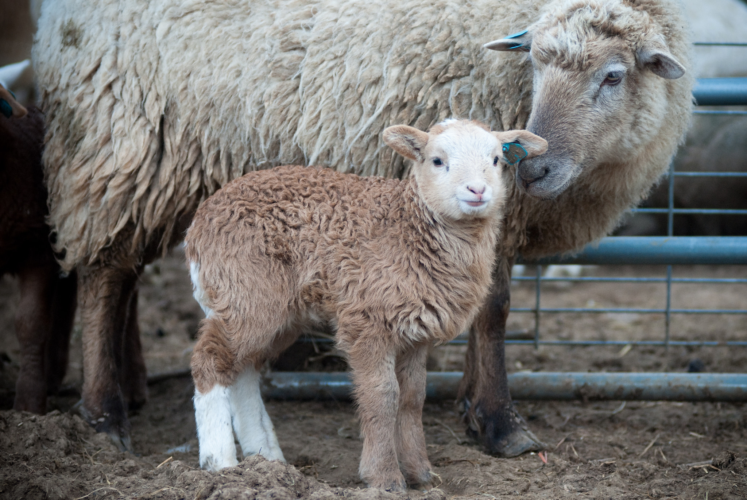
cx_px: 374
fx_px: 3490
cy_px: 250
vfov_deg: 8.2
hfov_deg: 12.2
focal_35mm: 168
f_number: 2.8
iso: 400
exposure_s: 1/125
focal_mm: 112
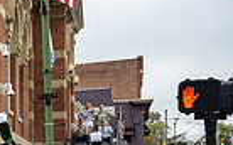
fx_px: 654
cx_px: -235
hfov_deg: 15.8
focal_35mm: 103
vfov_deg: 12.3
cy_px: 193
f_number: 4
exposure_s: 1/1600
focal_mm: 24
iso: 800
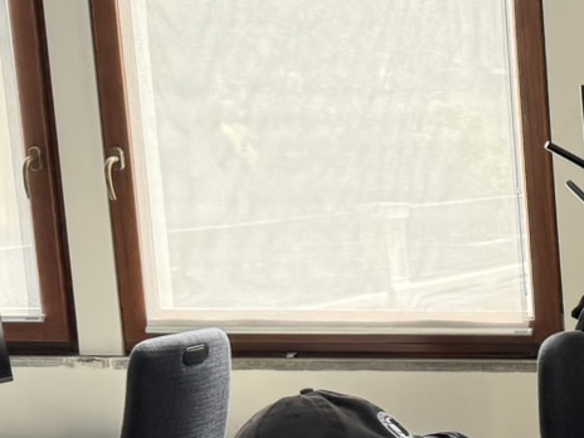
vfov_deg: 13.7
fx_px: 1788
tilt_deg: -9.6
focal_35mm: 106
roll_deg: -0.5
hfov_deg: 14.9
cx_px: 1194
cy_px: 463
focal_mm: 6.76
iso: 64
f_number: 1.78
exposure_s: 1/121
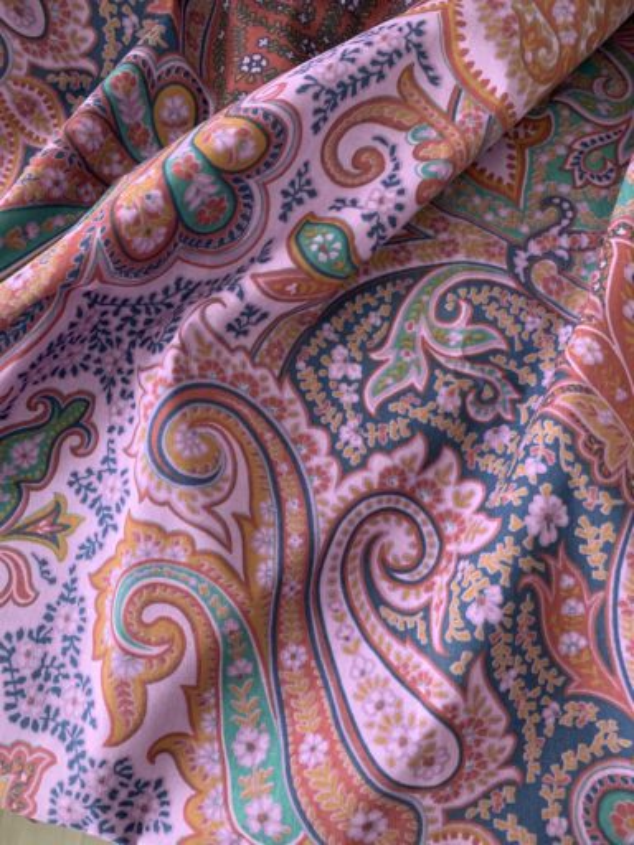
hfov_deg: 53.1
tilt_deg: -77.5
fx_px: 635
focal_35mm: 26
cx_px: 317
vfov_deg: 67.3
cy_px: 422
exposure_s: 1/59
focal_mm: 4.25
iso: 400
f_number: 1.8
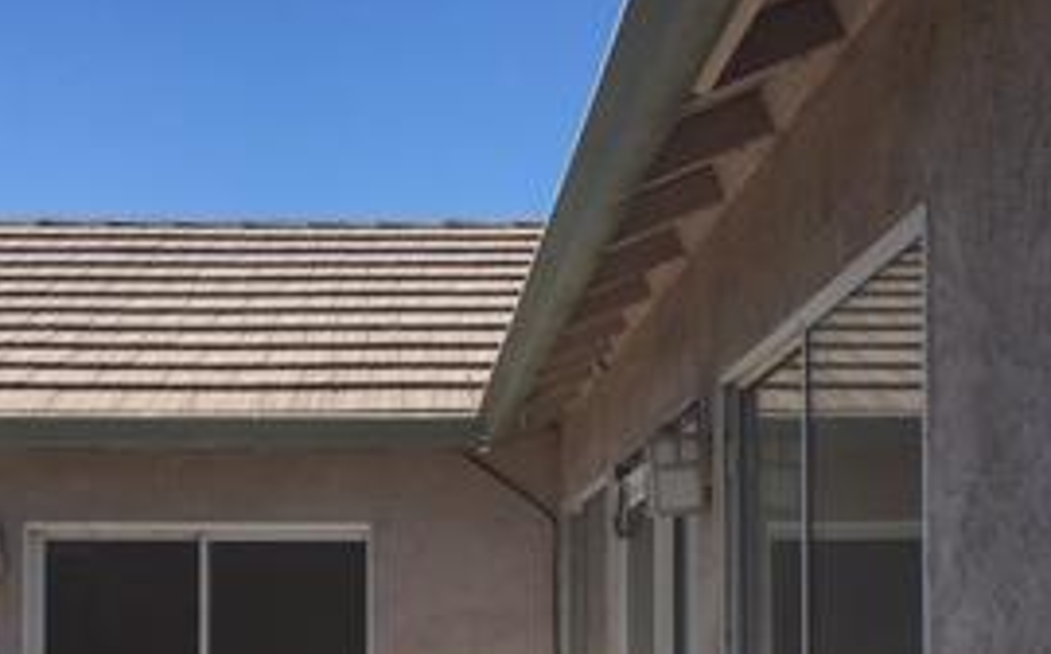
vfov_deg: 17.4
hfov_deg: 28.2
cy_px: 646
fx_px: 2088
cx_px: 432
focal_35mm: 73
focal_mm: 4.15
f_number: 2.2
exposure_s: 1/2079
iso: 25
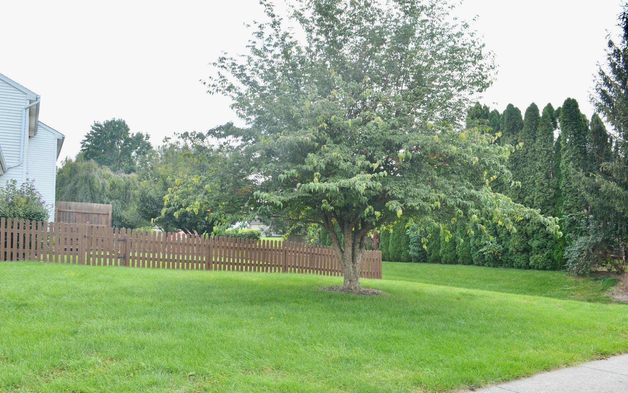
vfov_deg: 44.5
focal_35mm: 28
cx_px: 313
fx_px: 479
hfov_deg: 66.5
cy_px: 204
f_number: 7.1
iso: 200
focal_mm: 18
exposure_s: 1/200
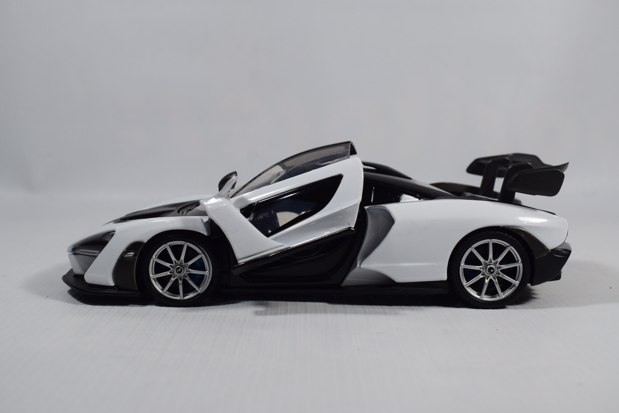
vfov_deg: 28.9
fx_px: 800
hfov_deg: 42.3
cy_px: 206
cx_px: 310
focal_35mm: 46
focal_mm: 31
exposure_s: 1/60
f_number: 8
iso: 400
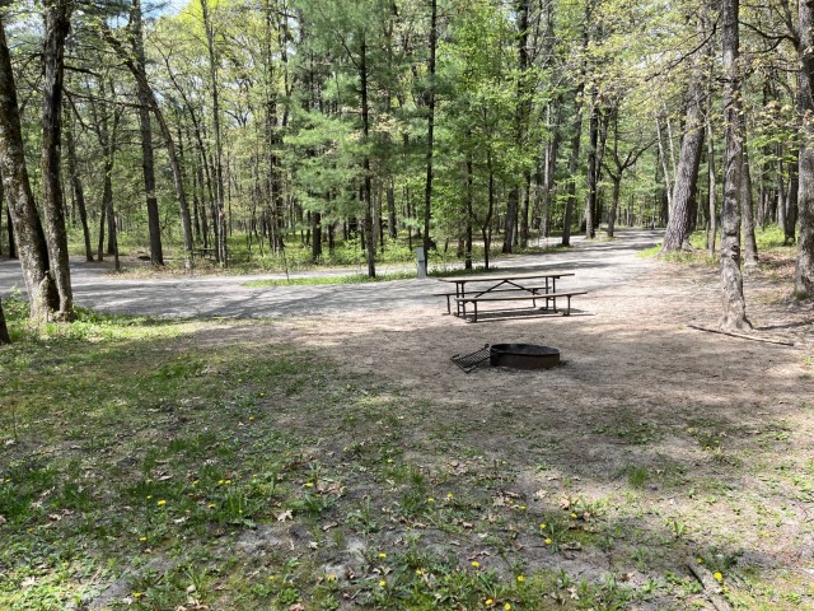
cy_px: 306
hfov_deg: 67.3
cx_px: 407
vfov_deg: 53.1
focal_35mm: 26
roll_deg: -0.5
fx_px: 611
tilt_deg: -8.6
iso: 50
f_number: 1.6
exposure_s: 1/705
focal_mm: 5.1
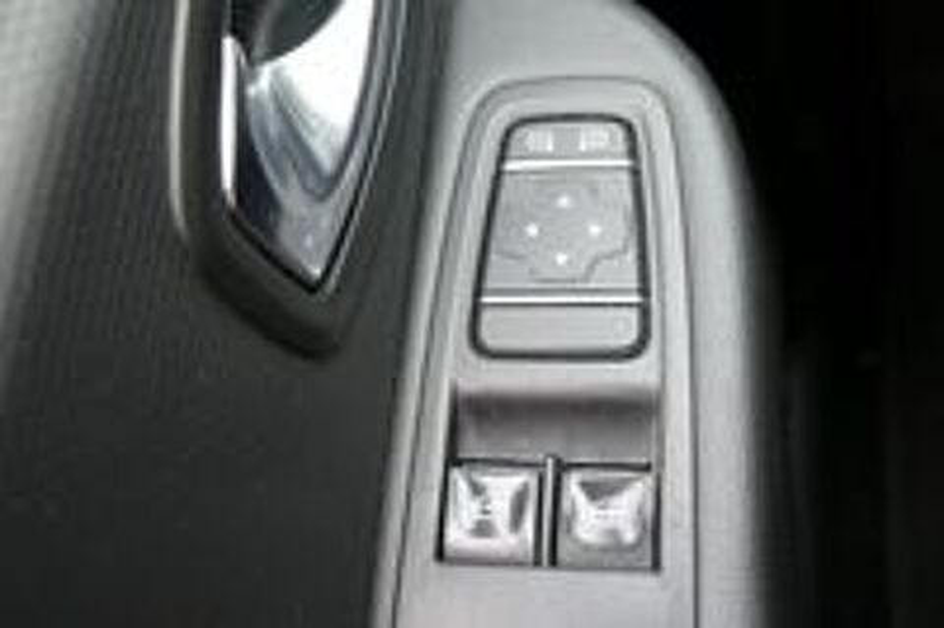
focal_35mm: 41
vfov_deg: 32.6
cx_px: 472
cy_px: 314
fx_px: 1074
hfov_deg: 47.4
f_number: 3.2
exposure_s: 1/100
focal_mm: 15.02
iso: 125
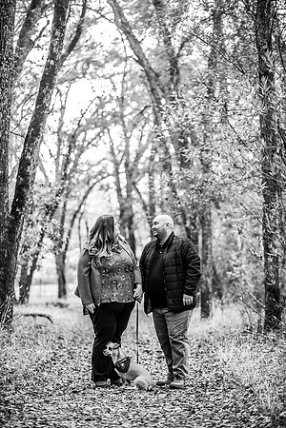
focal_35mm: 116
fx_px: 1382
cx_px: 143
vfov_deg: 17.6
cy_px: 214
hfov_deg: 11.8
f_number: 2.8
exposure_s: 1/500
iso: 1600
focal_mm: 116
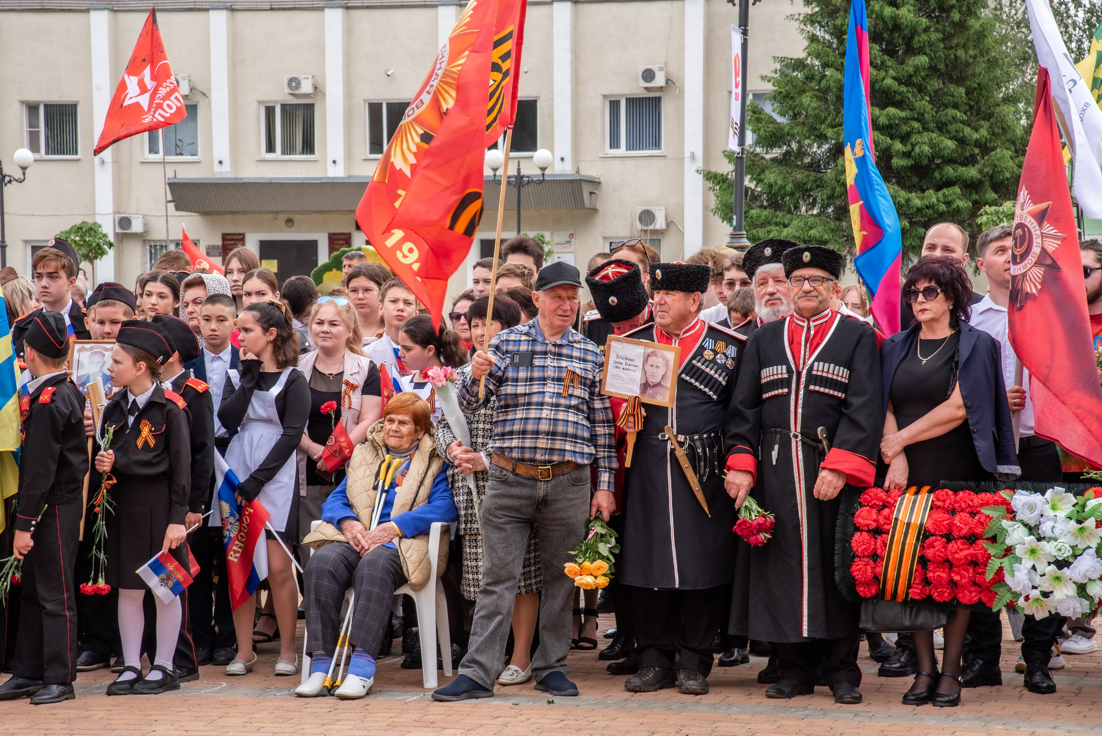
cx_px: 551
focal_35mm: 103
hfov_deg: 19.9
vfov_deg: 13.3
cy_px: 368
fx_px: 3147
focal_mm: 100
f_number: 13
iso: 320
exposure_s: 1/160
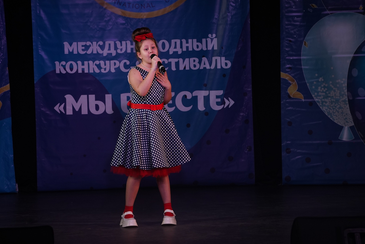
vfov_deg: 7.7
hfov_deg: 11.5
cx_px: 191
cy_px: 101
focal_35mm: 179
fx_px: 1815
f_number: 5.6
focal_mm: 143
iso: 2000
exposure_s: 1/400
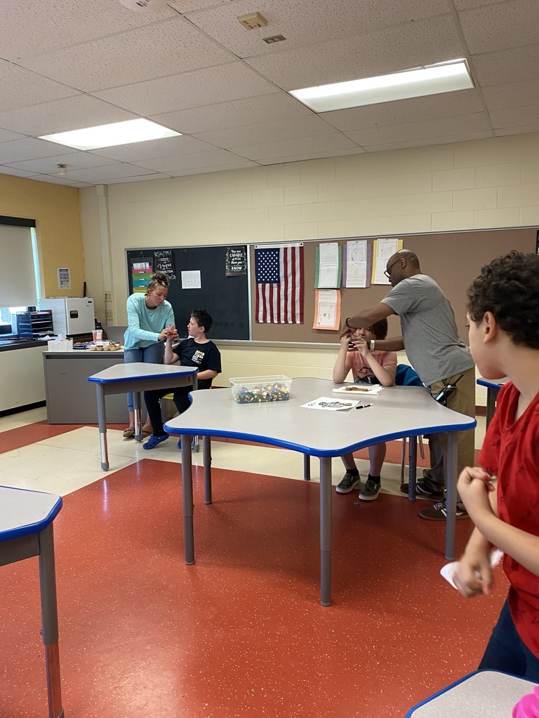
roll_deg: +0.7
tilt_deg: -8.1
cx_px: 270
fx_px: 540
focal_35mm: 26
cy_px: 359
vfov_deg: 67.3
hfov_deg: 53.1
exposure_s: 1/60
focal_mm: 4.25
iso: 125
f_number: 1.8
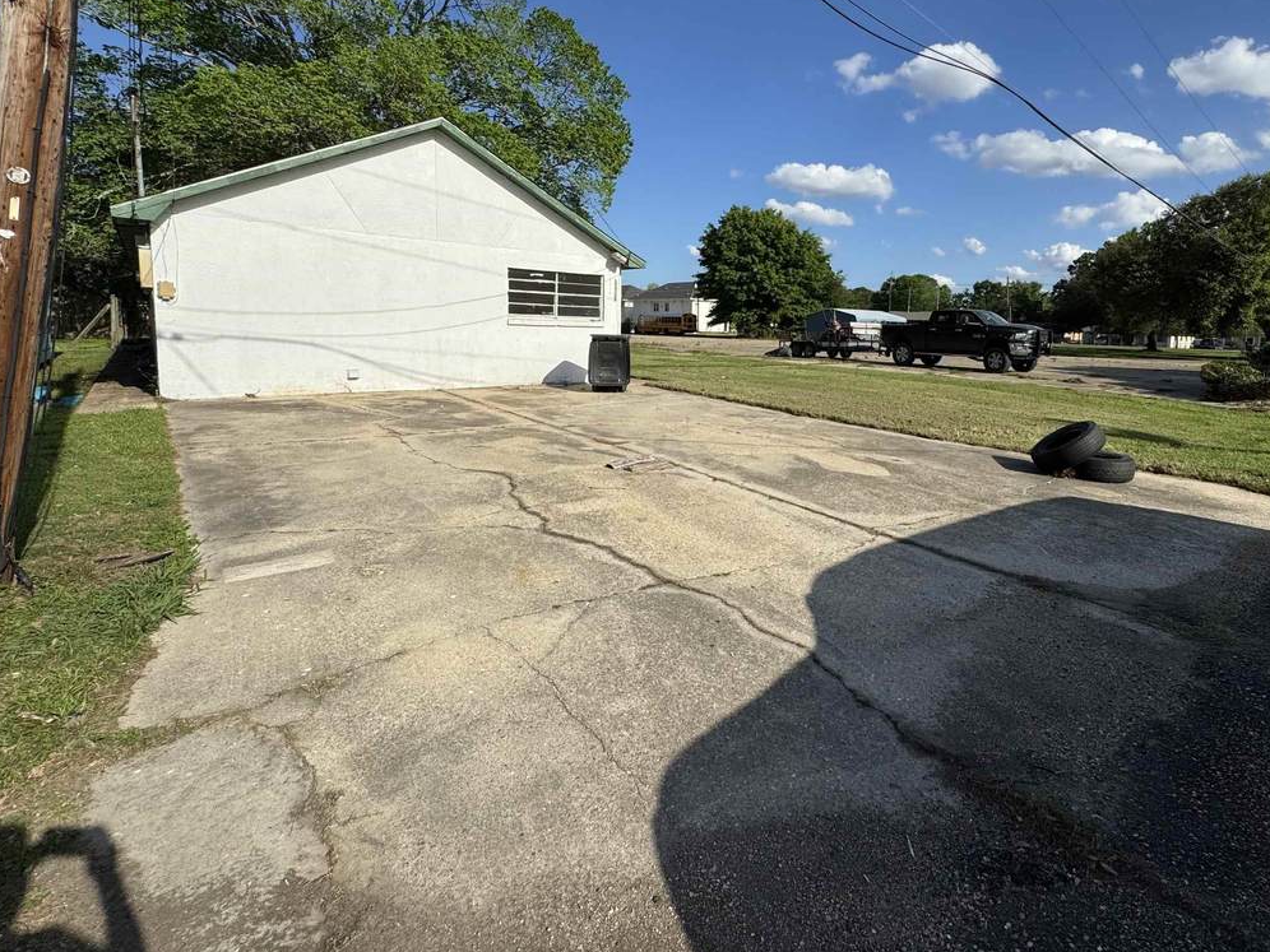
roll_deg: -1.9
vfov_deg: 71.0
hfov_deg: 87.1
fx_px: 660
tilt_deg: -5.6
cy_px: 393
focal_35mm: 18
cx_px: 731
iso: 50
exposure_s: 1/3717
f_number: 2.2
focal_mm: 2.22
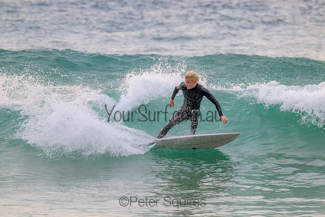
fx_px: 7224
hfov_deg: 2.6
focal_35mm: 800
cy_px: 108
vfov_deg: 1.7
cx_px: 162
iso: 11400
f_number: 11
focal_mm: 800
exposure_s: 1/1600
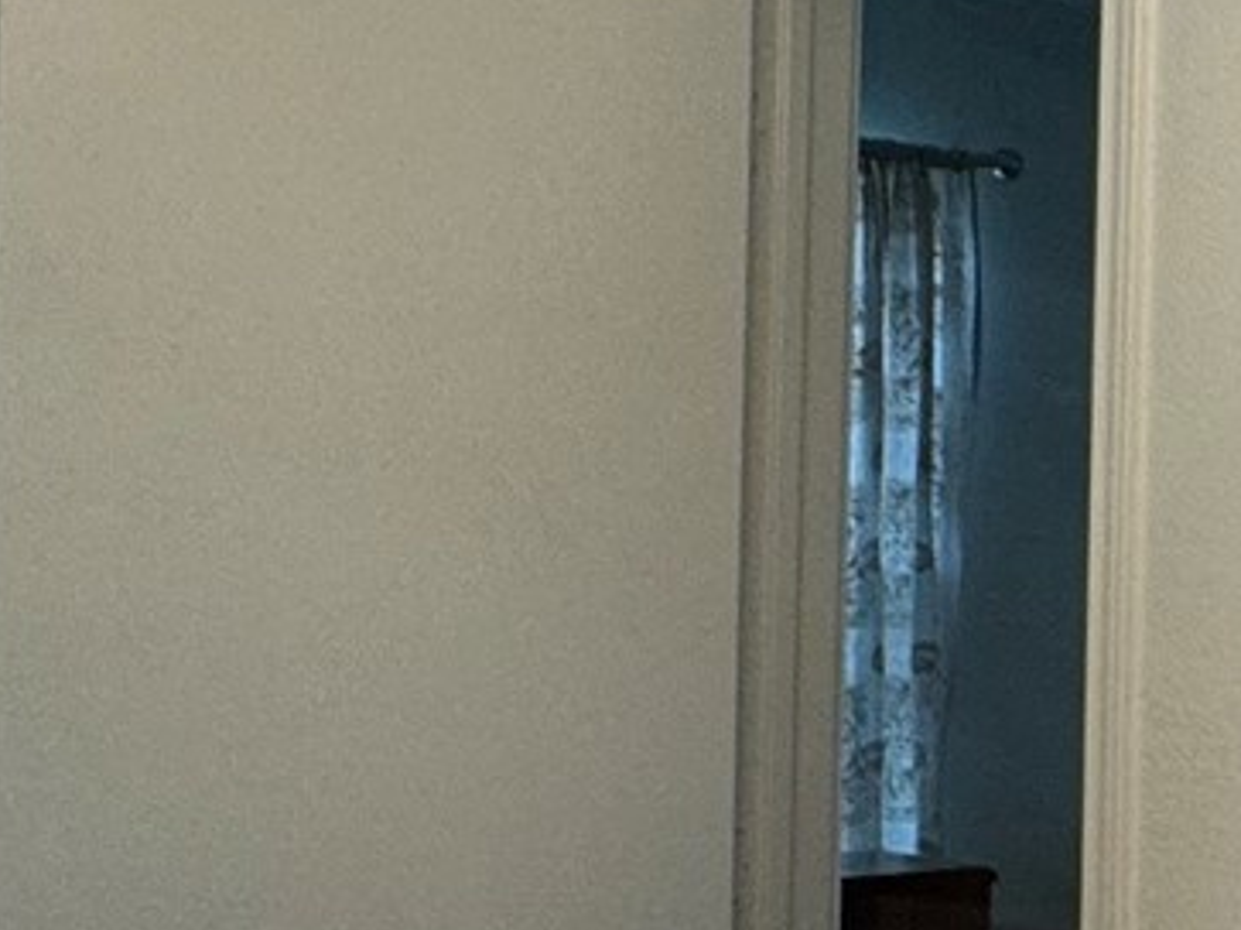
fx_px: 2831
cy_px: 557
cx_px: 1990
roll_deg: -0.9
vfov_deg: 18.6
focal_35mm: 79
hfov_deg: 20.3
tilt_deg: -0.4
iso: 125
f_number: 2.2
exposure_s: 1/120
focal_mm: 2.22
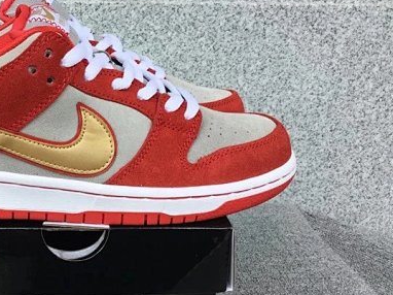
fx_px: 590
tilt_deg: -19.8
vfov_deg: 27.9
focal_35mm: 52
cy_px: 185
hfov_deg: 35.5
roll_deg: -0.2
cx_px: 71
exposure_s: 1/422
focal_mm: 3.3
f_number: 2.4
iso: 25
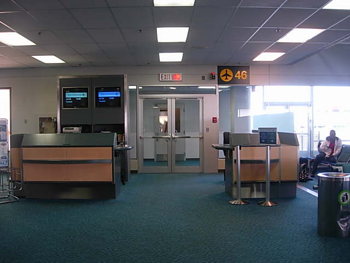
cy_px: 132
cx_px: 175
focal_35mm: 38
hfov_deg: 49.0
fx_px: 384
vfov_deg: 37.7
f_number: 2.8
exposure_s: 1/36.9
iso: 79
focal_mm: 7.8
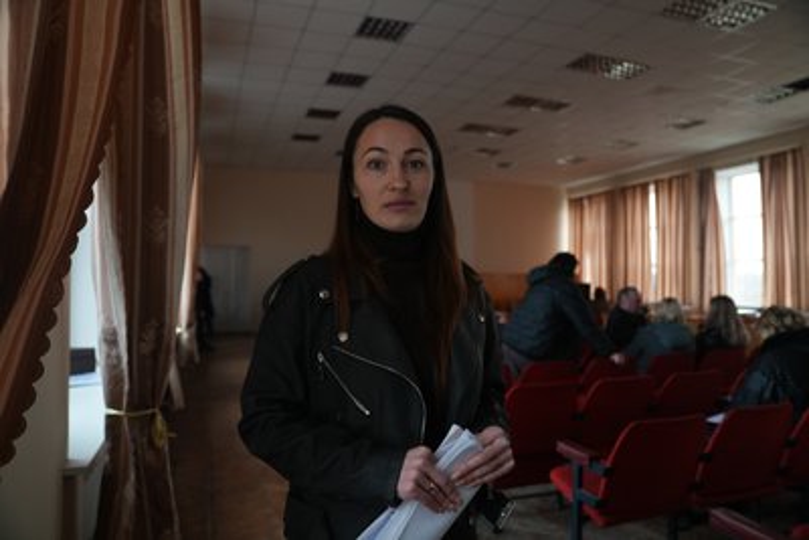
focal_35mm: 25
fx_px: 562
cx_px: 404
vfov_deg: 51.3
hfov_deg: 71.5
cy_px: 270
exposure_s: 1/50
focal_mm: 25
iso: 320
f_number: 2.8
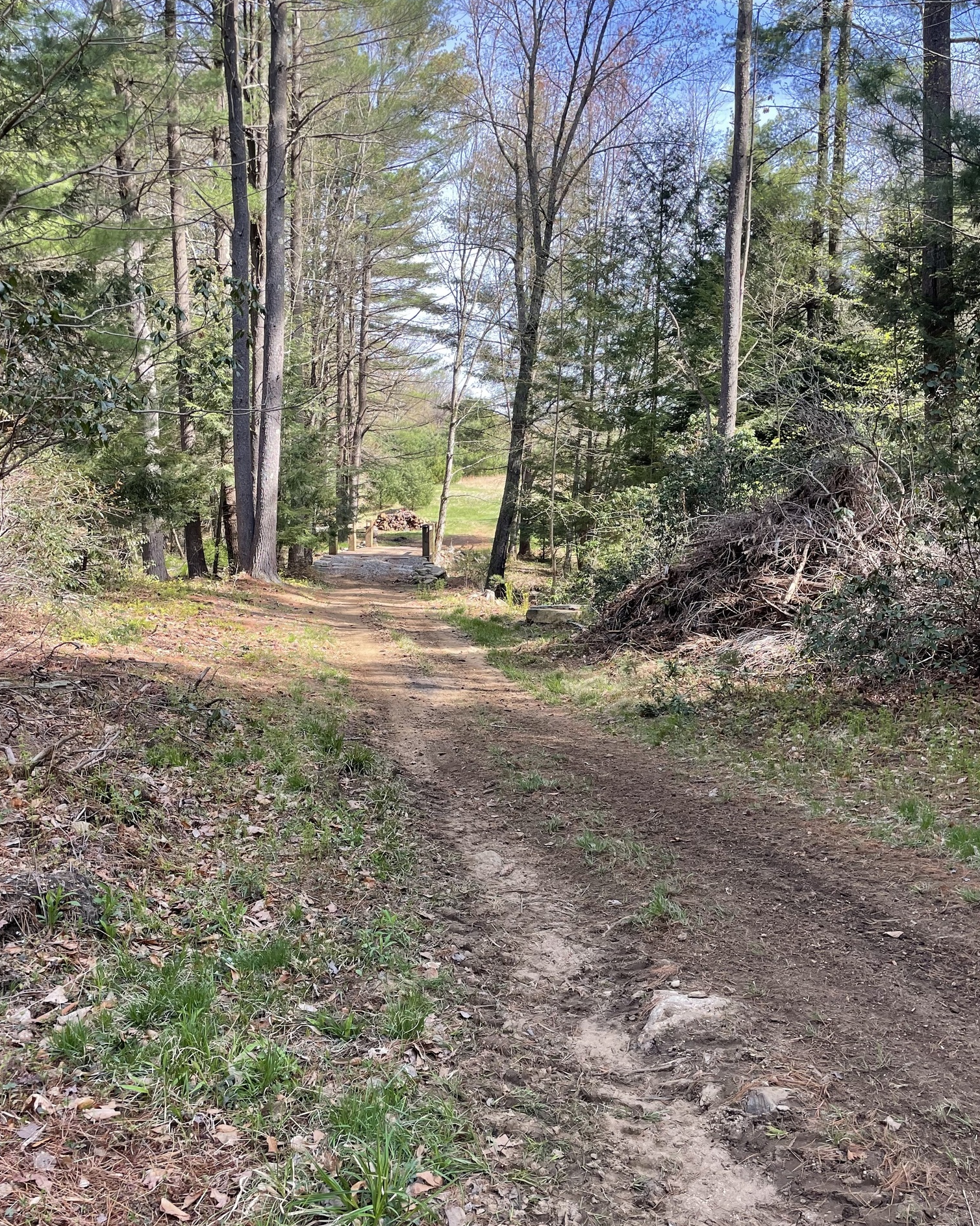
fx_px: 1124
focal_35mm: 31
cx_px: 513
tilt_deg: -6.4
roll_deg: -1.1
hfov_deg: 47.1
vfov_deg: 57.1
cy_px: 647
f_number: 1.6
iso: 32
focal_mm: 4.2
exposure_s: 1/322
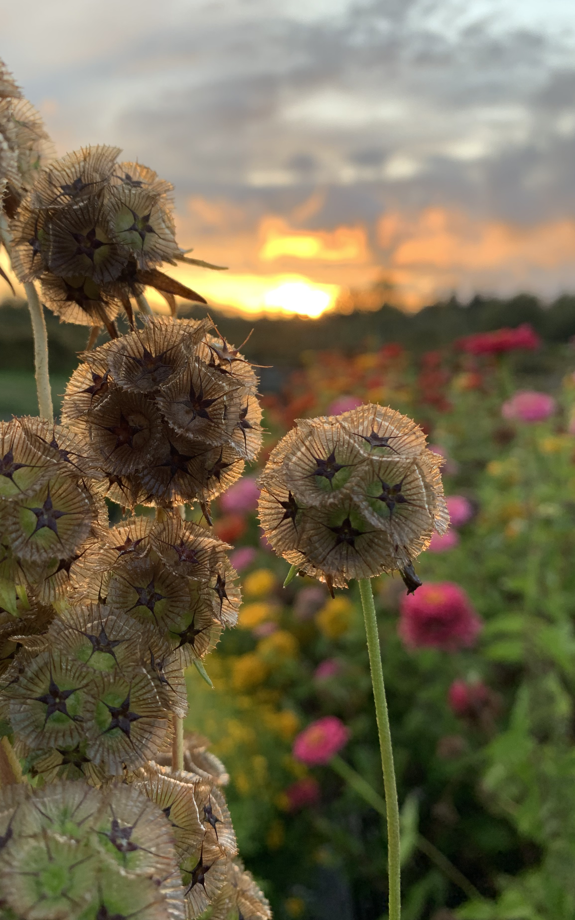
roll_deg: -3.6
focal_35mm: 30
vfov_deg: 62.9
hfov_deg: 41.5
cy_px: 468
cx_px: 213
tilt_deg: -7.6
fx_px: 752
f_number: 1.8
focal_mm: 4.25
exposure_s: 1/121
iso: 25
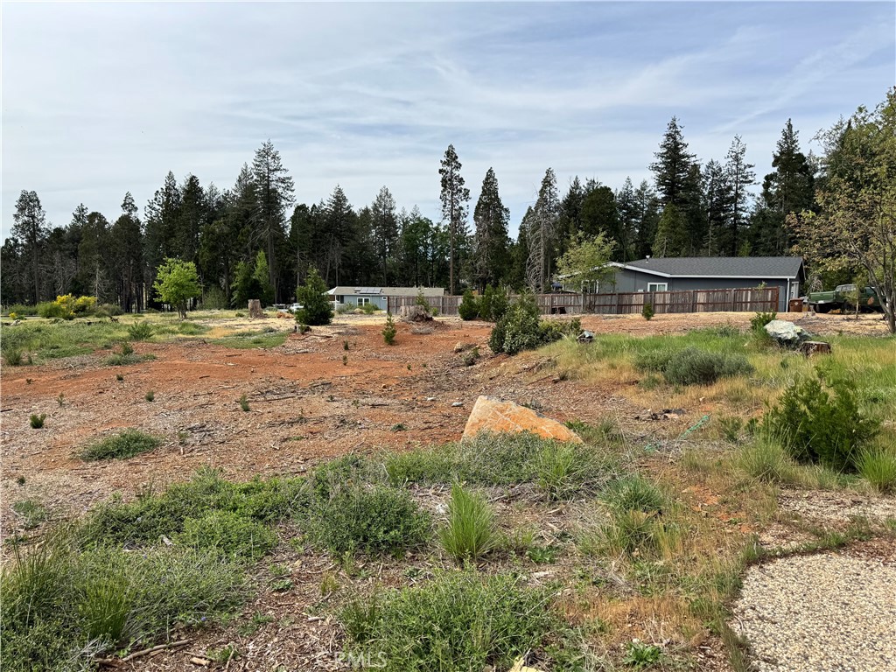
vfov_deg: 56.8
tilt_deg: -5.8
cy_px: 336
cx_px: 448
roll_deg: -0.9
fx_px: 621
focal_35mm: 24
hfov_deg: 71.6
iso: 80
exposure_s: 1/4950
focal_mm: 6.76
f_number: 1.78
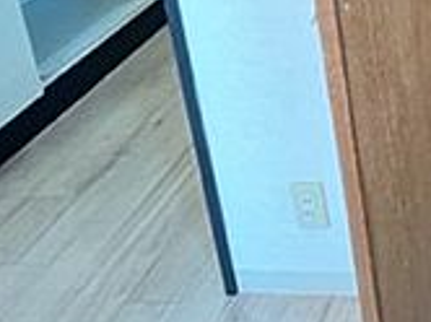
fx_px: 584
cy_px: -231
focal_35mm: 47
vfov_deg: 21.8
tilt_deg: -10.3
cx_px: 628
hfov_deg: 28.4
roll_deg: +0.3
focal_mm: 1.57
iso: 500
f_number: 1.8
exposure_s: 1/60
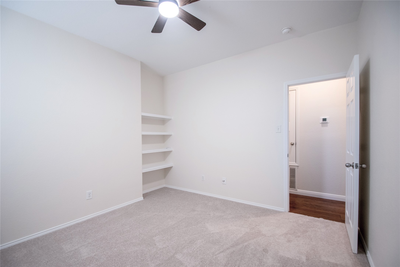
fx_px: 167
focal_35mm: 15
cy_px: 134
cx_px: 200
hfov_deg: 100.4
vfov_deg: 77.3
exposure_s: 1/60
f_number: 4
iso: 500
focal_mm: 10
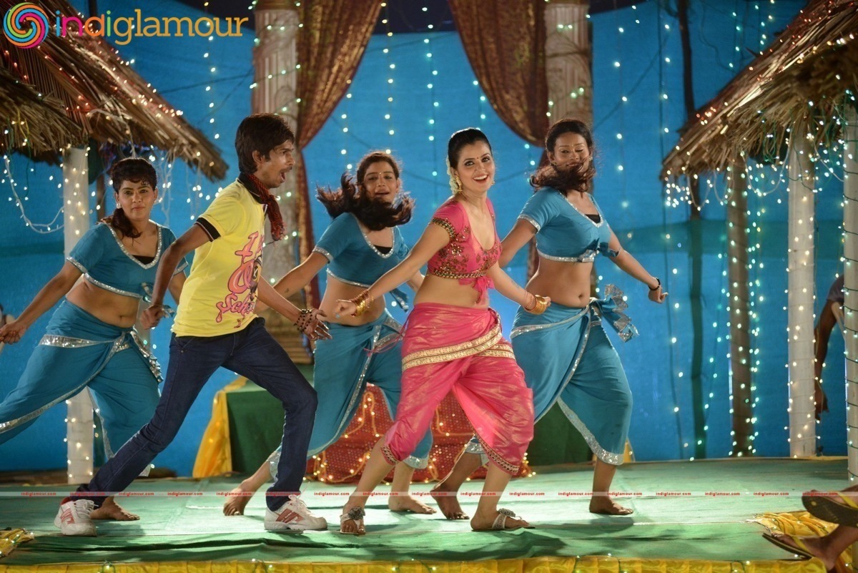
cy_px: 286
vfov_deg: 8.9
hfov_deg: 13.2
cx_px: 429
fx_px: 3695
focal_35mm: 155
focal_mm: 155
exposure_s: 1/320
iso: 2000
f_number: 3.2
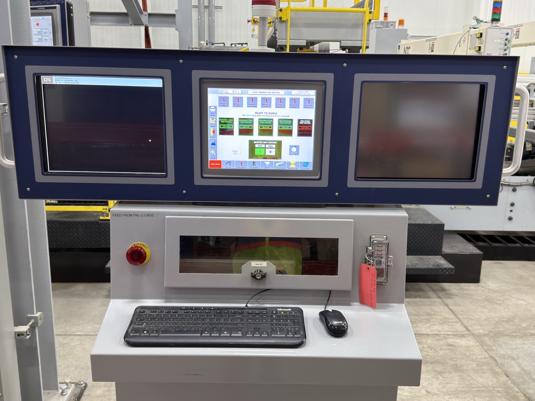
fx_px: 541
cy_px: 200
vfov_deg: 40.7
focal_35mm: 35
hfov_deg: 52.6
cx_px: 268
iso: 250
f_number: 1.78
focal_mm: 6.76
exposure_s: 1/40
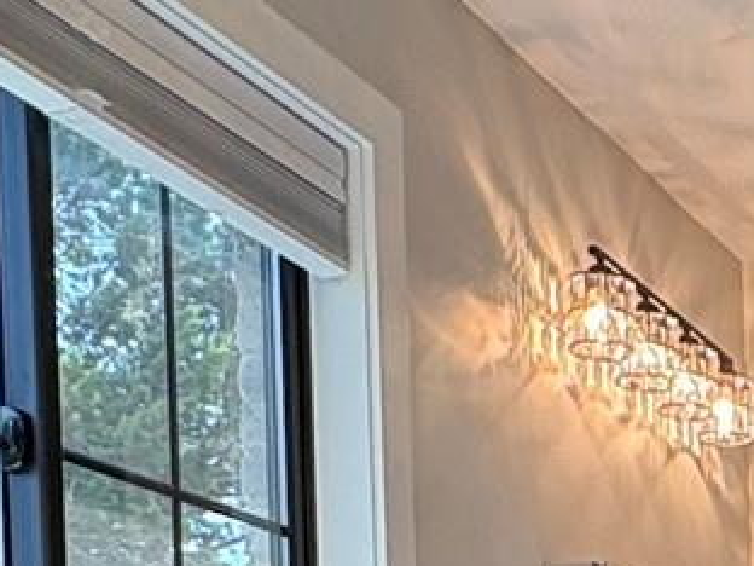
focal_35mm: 92
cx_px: 1092
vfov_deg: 14.3
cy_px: 1006
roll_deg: +1.7
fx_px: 2004
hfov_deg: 19.0
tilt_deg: -1.1
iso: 64
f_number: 2.2
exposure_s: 1/129
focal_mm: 2.22
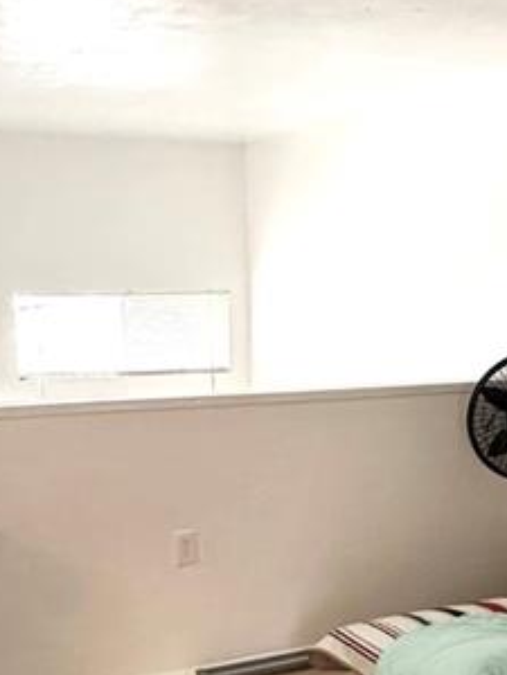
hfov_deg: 26.0
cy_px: 450
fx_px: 1094
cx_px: 313
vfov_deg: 34.0
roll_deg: +0.8
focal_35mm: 56
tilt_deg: -7.6
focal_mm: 2.22
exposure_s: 1/99
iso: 250
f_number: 2.2
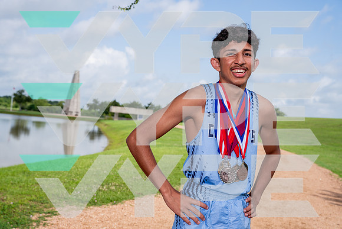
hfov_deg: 43.6
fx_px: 428
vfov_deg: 29.9
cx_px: 171
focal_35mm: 45
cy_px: 114
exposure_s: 1/640
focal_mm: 45
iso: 100
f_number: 5.6
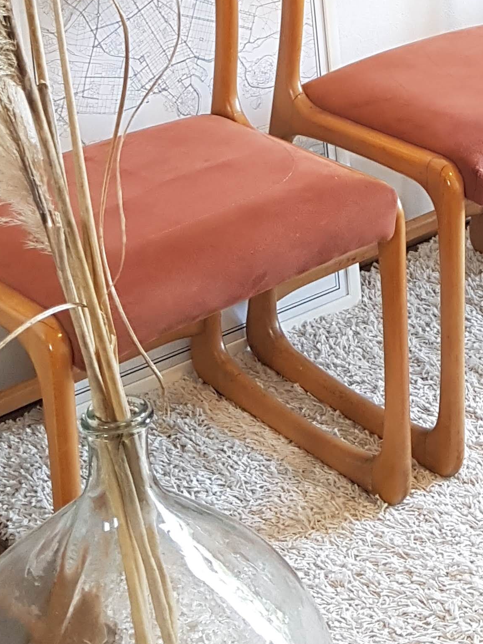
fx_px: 1265
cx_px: 506
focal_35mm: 68
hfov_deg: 20.8
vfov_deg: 25.6
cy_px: -126
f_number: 1.7
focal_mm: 4.2
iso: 125
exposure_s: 1/50
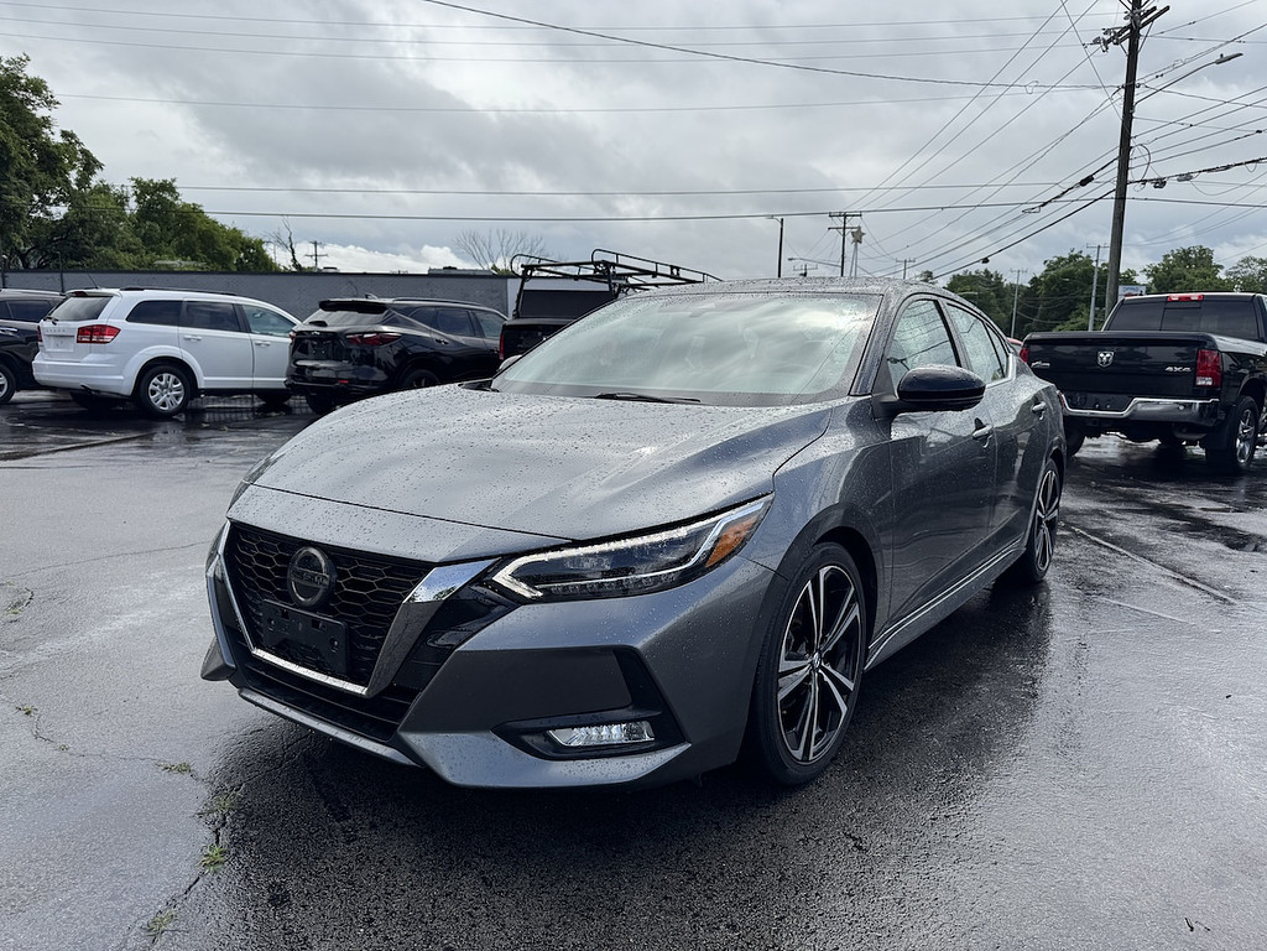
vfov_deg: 56.8
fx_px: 878
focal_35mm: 24
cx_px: 634
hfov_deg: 71.6
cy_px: 476
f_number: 1.78
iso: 80
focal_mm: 6.76
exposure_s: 1/5348
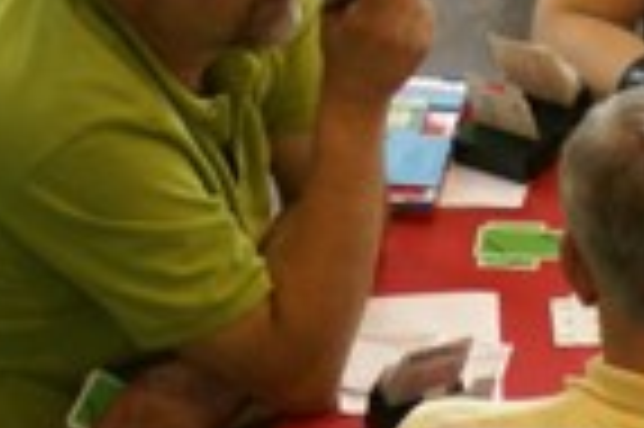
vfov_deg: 2.7
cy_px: 185
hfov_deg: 4.0
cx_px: 1000
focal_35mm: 515
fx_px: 9202
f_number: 5.6
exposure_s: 1/50
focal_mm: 70
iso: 400
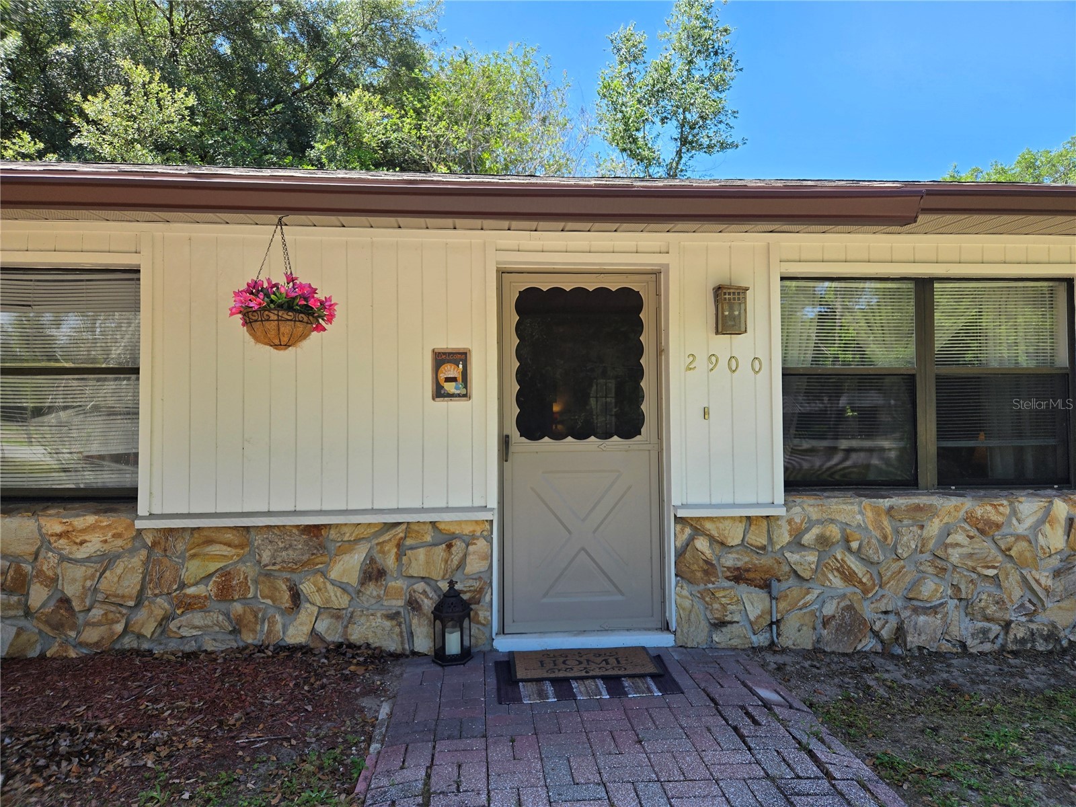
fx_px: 715
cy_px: 404
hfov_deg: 73.9
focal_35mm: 23
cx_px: 538
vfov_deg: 58.9
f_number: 1.8
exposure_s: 1/557
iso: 25
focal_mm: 5.4
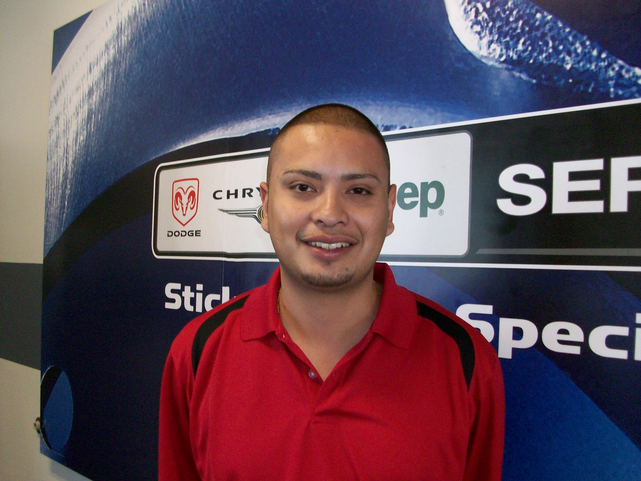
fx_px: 630
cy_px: 240
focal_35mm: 34
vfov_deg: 41.8
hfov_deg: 54.0
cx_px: 320
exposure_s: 1/71.3
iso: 160
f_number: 2.8
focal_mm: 5.7
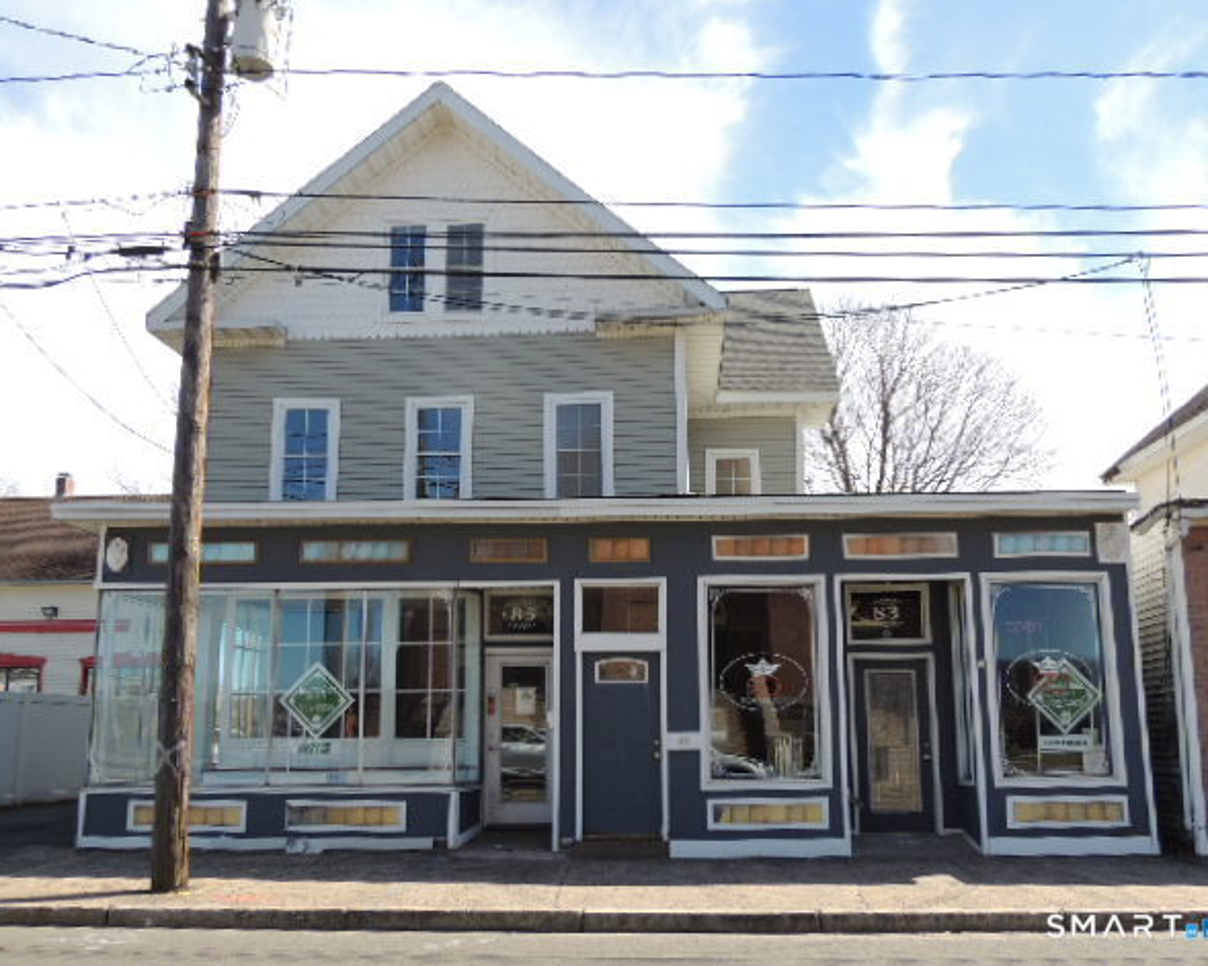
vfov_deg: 42.2
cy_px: 488
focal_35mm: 35
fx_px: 1251
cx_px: 617
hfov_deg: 51.5
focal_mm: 5.8
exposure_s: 1/640
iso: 100
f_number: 3.2
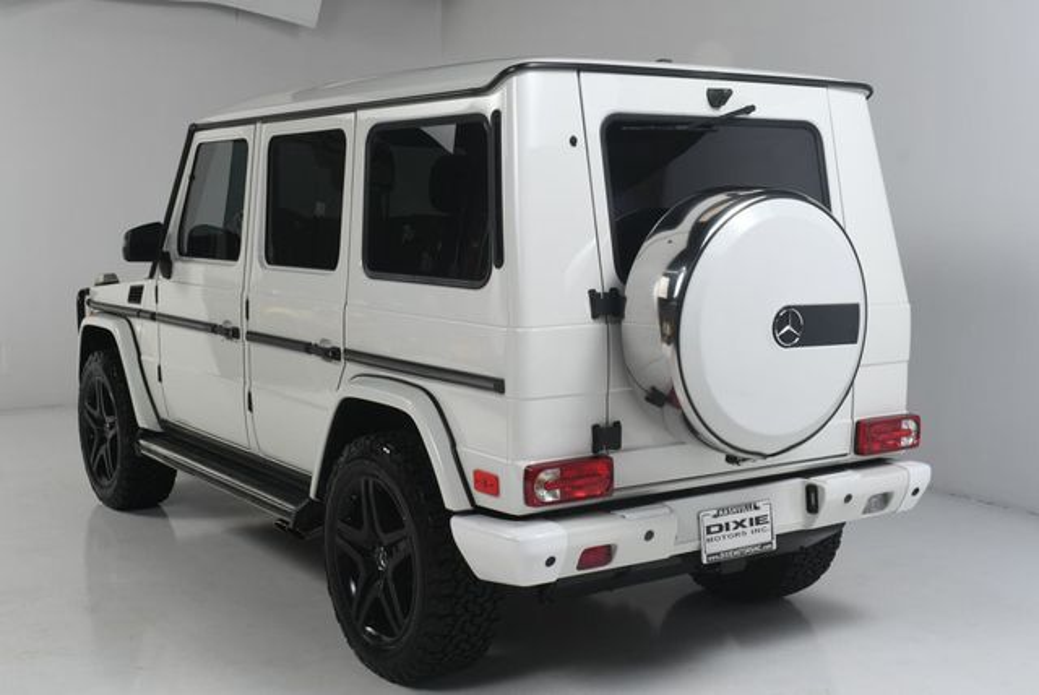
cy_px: 348
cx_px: 520
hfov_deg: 41.1
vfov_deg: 28.1
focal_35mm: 48
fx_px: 1387
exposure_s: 1/160
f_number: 14
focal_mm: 24
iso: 100
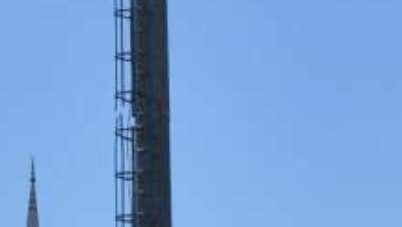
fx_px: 3169
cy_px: 631
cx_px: 620
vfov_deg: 4.0
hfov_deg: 7.1
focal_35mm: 297
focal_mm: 32
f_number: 14
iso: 400
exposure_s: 1/800
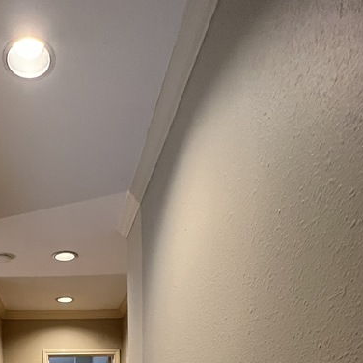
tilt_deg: -3.1
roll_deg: +0.8
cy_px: 452
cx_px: 54
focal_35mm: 33
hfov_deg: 46.1
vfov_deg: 36.3
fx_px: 392
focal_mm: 1.57
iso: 400
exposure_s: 1/60
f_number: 1.8
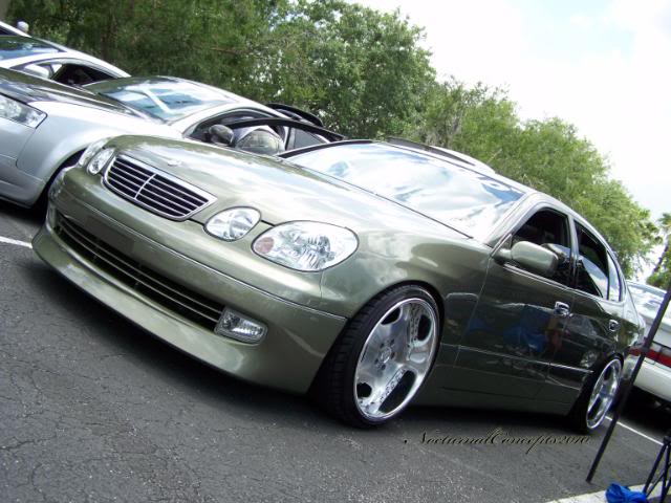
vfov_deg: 37.7
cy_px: 252
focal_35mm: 38
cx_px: 336
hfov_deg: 49.0
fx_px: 737
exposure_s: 1/320
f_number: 2.8
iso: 64
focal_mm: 6.3
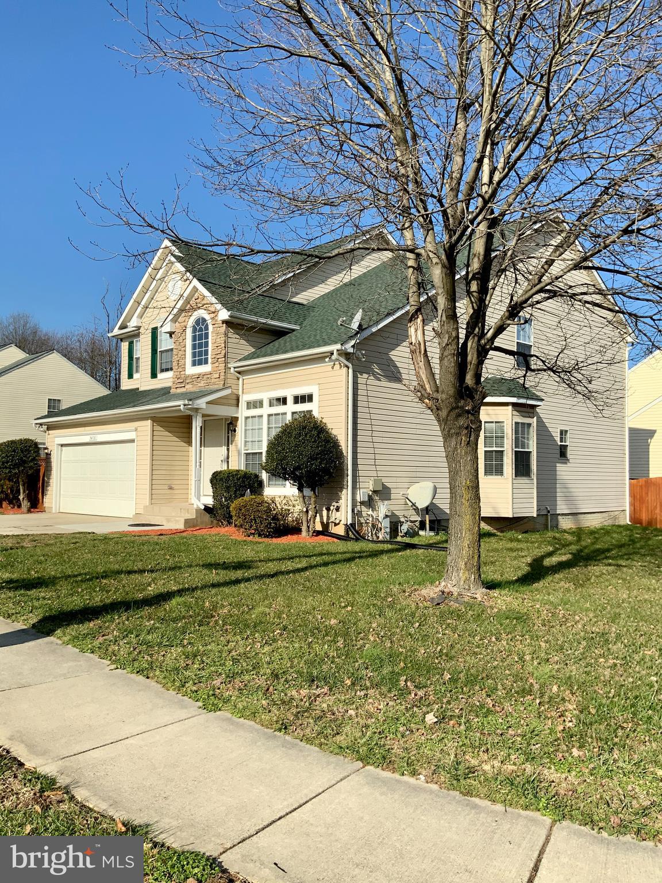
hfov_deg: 48.2
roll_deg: +0.2
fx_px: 739
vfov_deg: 61.7
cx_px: 331
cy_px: 442
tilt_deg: +1.7
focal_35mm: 29
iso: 20
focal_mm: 3
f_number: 1.8
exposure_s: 1/2667
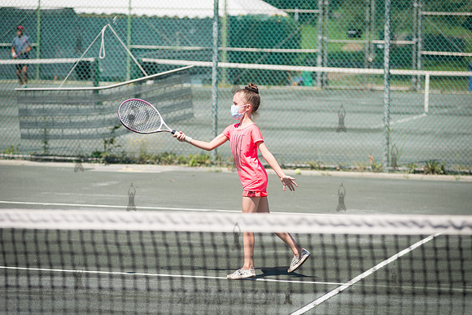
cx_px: 236
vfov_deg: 9.5
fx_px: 1901
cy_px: 158
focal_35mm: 145
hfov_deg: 14.2
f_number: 5
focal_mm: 145
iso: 125
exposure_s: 1/1000
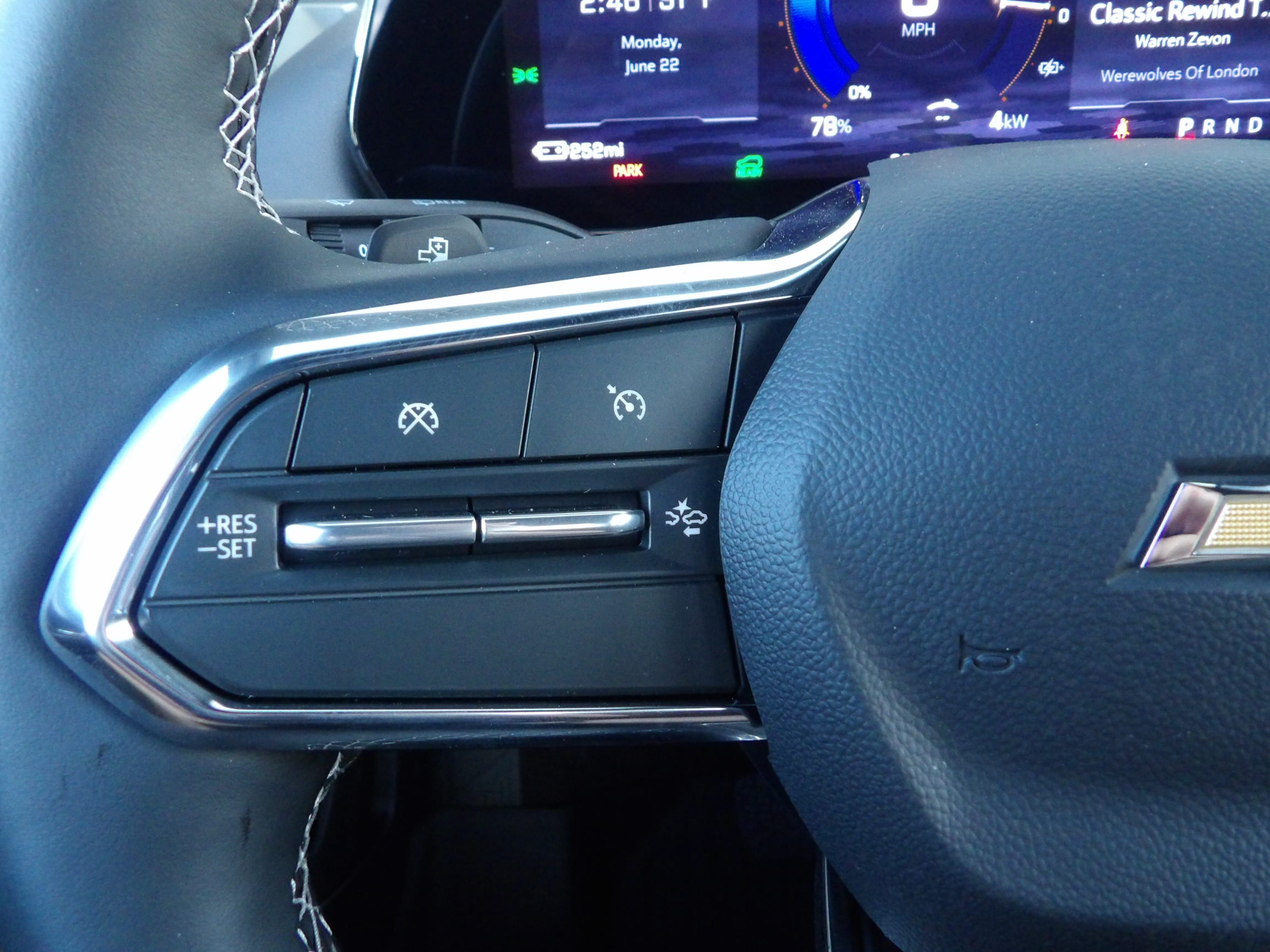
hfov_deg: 65.3
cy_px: 463
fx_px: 991
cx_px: 635
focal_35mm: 27
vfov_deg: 51.3
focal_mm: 4.3
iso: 537
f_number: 3.2
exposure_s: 1/17
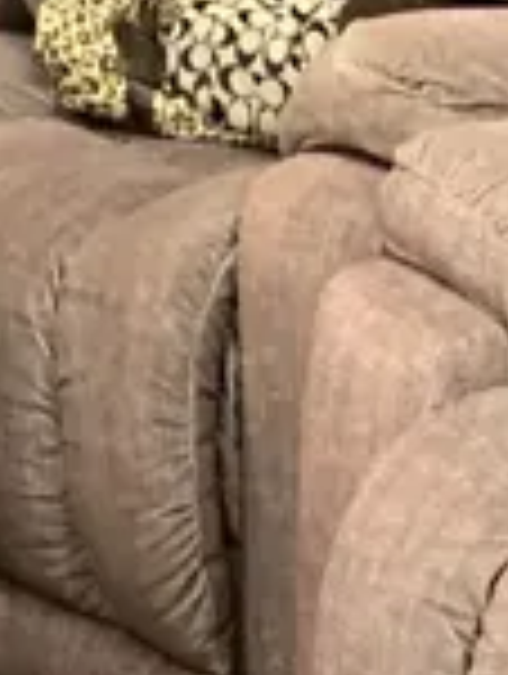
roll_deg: -8.0
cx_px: 980
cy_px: 2236
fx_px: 3454
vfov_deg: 8.6
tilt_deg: -42.7
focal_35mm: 177
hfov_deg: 8.1
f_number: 1.8
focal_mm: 4.25
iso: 200
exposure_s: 1/50
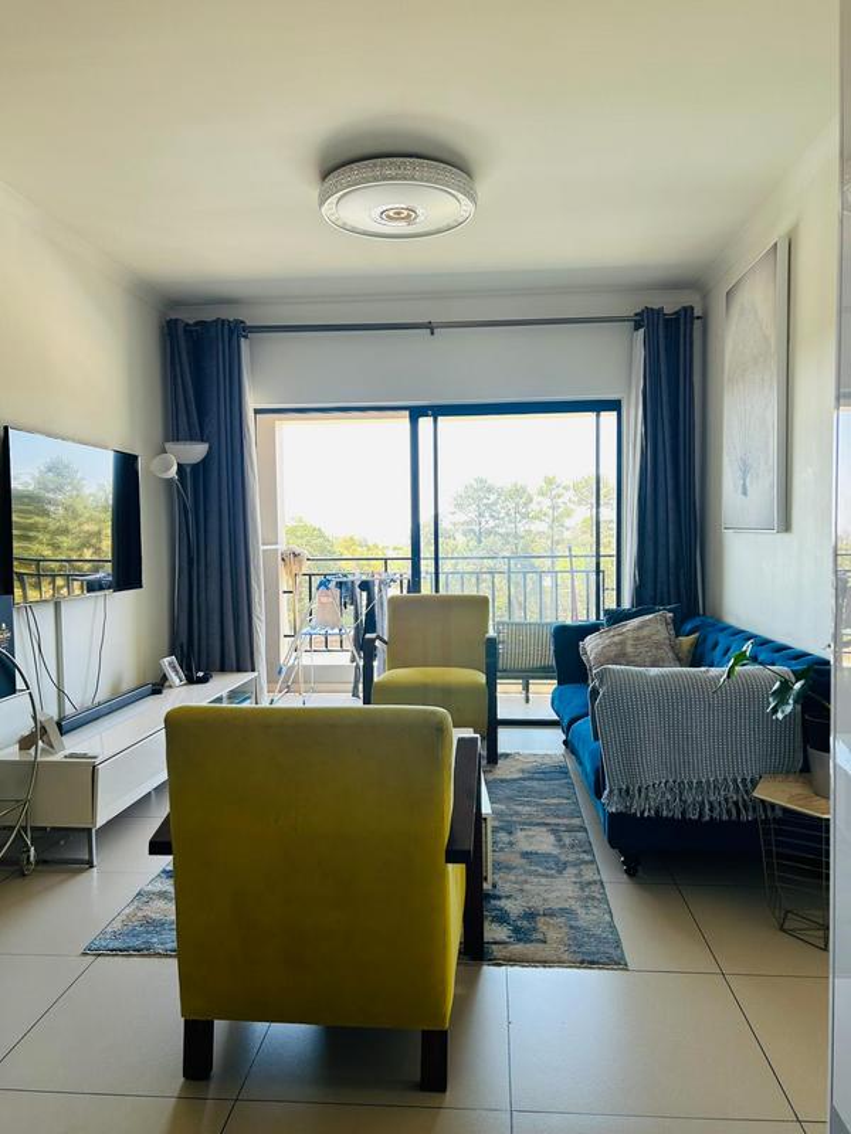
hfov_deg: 53.1
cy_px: 567
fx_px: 852
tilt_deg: -3.2
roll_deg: +0.8
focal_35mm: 26
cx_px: 426
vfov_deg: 67.3
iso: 40
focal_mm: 5.7
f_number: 1.5
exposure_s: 1/121
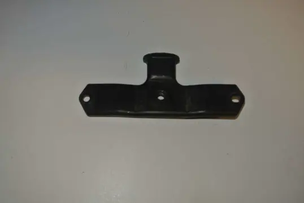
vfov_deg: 36.0
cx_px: 152
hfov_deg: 51.8
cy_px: 102
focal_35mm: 37
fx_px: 313
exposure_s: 1/60
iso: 200
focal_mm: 14
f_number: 4
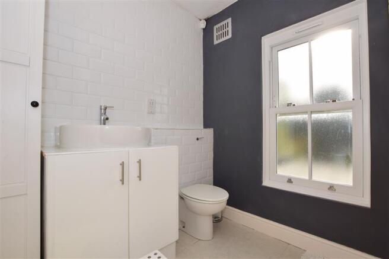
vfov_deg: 77.3
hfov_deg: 100.4
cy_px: 130
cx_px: 194
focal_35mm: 15
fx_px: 162
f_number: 16
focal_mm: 10
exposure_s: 1/200
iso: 400
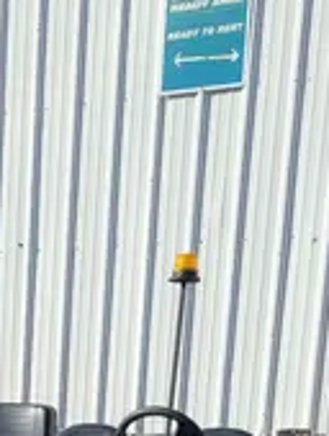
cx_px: -208
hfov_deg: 12.4
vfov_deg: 15.2
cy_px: 789
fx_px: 1416
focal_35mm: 112
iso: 40
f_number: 1.8
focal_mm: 5.4
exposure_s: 1/2252
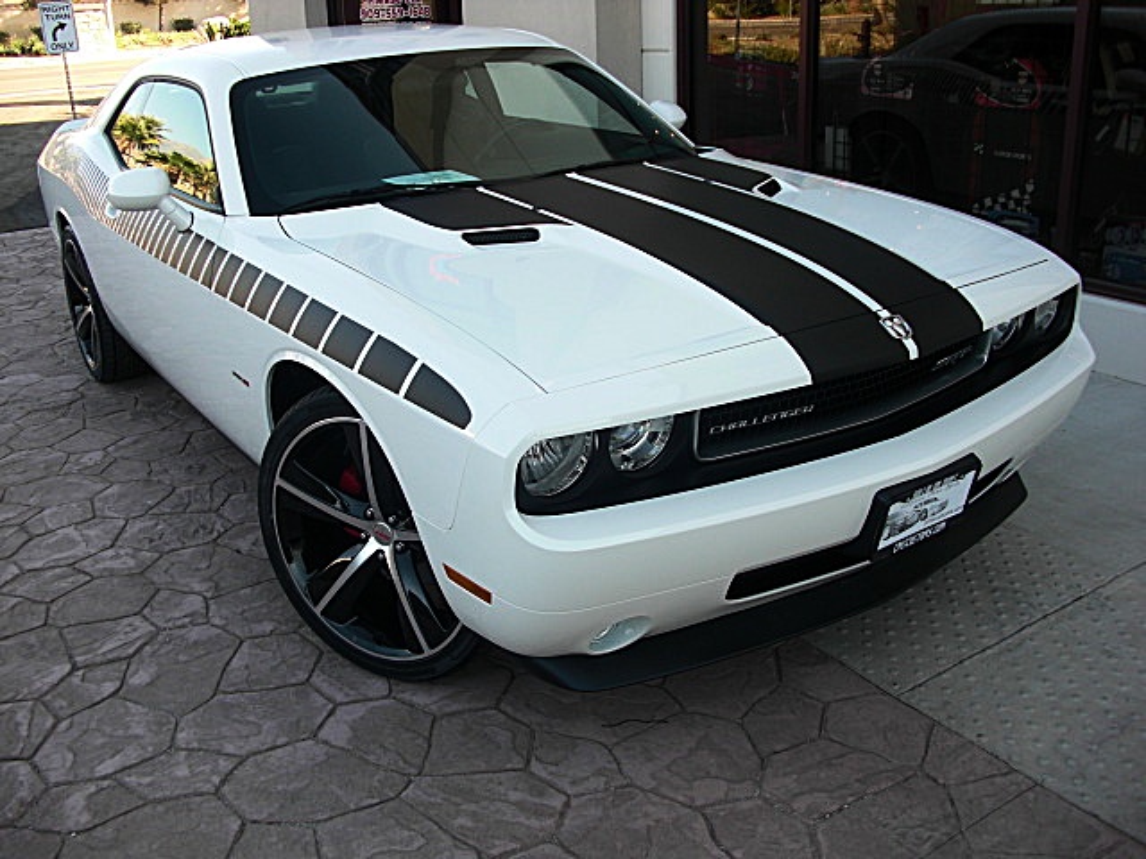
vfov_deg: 39.7
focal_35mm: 36
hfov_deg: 51.4
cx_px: 573
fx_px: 1192
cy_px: 430
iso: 50
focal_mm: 6.3
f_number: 2.8
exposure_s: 1/125
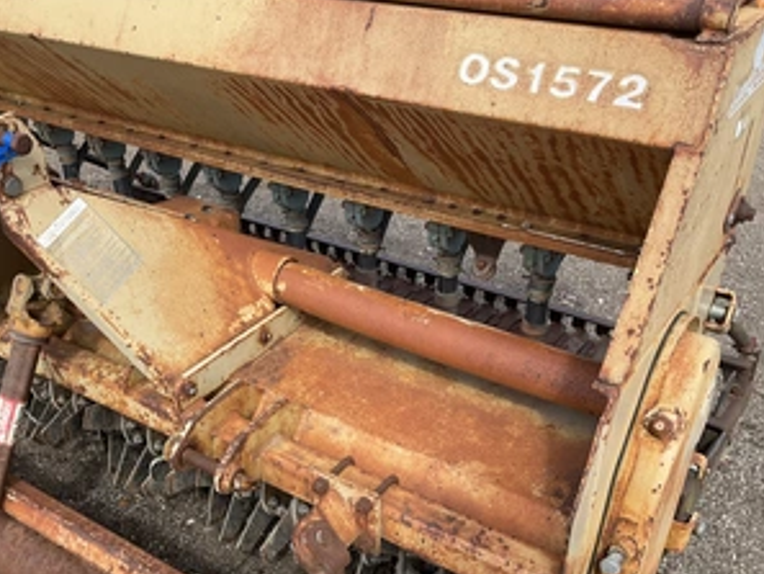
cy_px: 353
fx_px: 861
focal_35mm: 39
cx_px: 298
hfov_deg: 47.5
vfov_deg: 36.7
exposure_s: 1/739
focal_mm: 3
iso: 25
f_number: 1.8
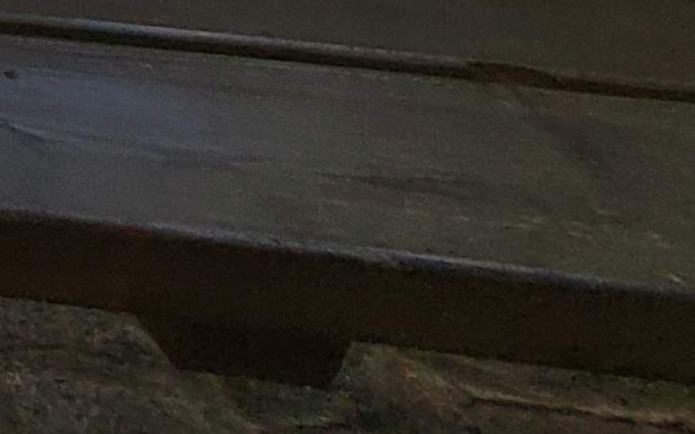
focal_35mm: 77
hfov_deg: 12.7
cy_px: -970
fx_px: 1458
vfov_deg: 10.3
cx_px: -1234
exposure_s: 1/336
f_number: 2.2
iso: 50
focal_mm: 2.2
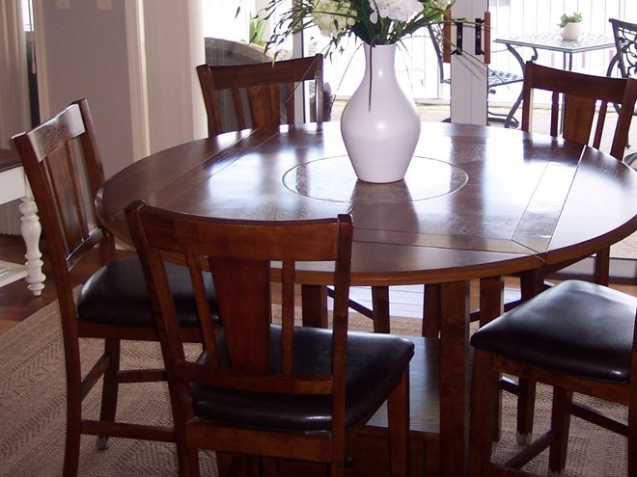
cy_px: 108
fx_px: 1086
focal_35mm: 59
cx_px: 421
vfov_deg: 24.5
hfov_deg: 32.4
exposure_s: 1/90
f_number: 2.8
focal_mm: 8
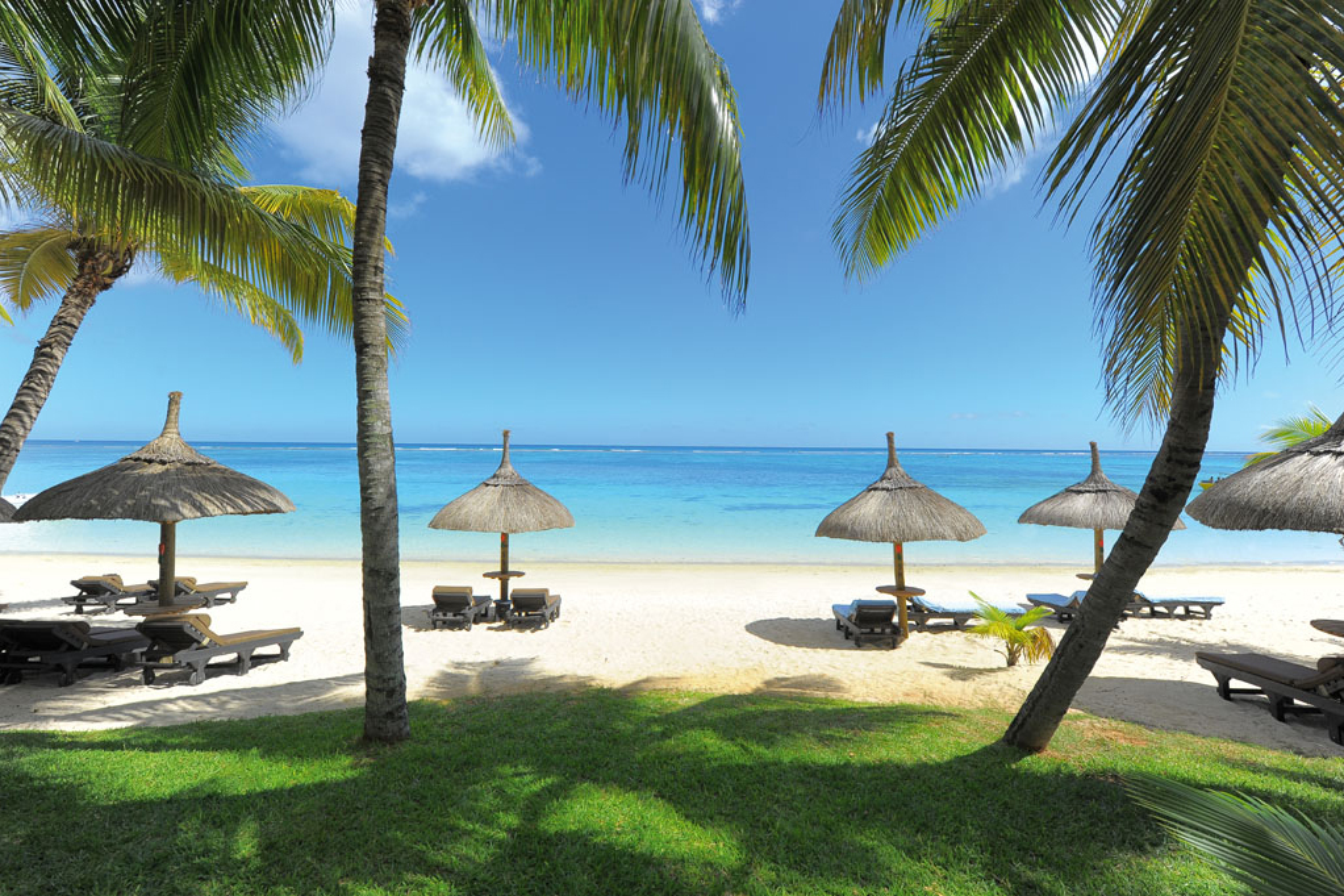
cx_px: 672
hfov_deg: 96.7
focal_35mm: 16
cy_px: 448
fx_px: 597
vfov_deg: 73.7
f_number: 8
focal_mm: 16
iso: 200
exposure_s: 1/500
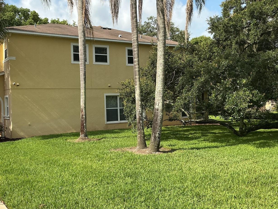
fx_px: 305
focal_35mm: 38
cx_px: 98
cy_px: 103
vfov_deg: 37.7
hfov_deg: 48.3
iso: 25
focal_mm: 3
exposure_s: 1/1412
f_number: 1.8
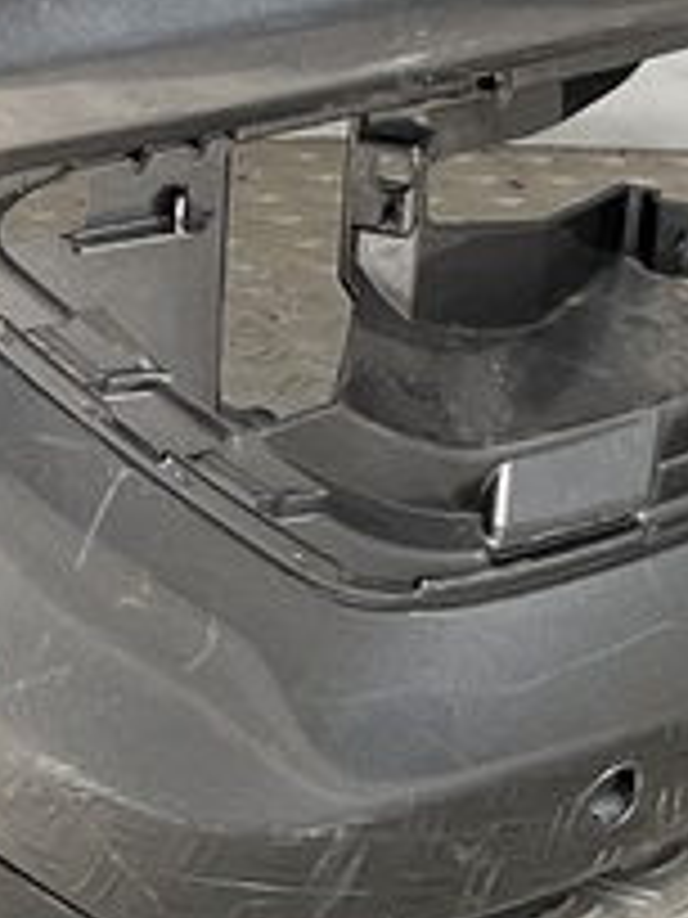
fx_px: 3790
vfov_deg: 13.2
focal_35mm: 143
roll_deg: -0.3
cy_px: -392
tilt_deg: -6.6
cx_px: -742
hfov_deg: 9.6
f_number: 1.8
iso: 16
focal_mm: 3
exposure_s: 1/171
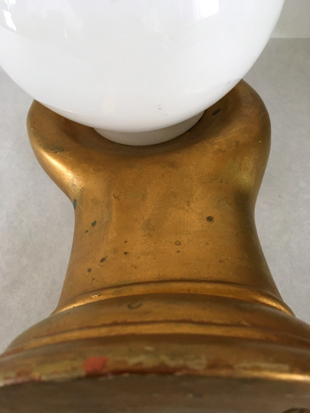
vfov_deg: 61.7
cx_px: 155
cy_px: 206
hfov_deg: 48.2
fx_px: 346
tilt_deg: -64.9
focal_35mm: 29
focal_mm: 4.15
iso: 200
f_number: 2.2
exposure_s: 1/20
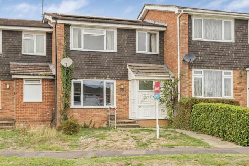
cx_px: 124
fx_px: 339
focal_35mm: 49
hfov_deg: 40.3
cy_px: 83
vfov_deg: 27.5
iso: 640
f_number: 8
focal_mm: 33
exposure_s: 1/250
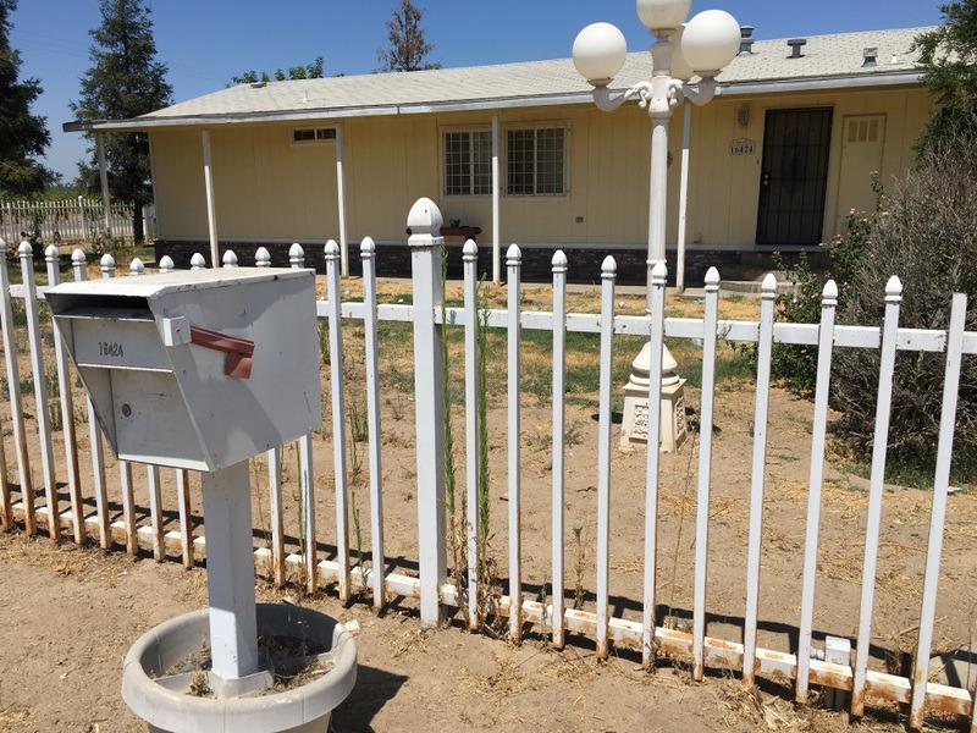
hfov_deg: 61.7
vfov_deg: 48.2
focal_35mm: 29
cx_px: 488
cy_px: 366
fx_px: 818
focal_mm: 4.15
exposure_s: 1/2959
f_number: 2.2
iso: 25
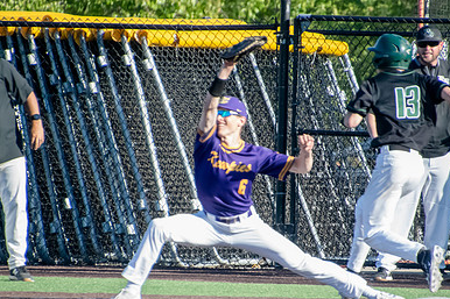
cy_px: 212
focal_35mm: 902
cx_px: 234
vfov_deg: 1.5
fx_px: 11270
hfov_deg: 2.3
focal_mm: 400
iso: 2500
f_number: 6.3
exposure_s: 1/2000
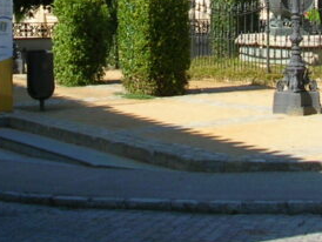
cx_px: 160
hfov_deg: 18.2
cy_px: -96
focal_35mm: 108
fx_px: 1006
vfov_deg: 13.1
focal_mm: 5.8
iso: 50
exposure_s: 1/240
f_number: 5.6
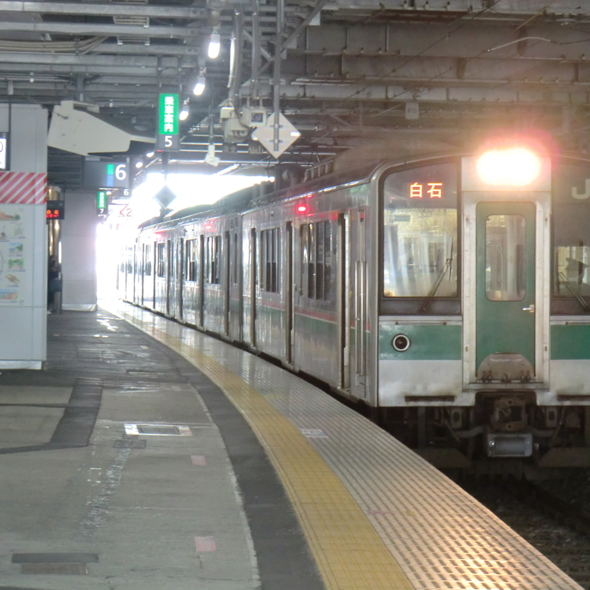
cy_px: 294
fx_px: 2410
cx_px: 356
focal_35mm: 125
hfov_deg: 13.9
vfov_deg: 14.0
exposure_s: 1/25
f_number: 5
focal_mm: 18.8
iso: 400
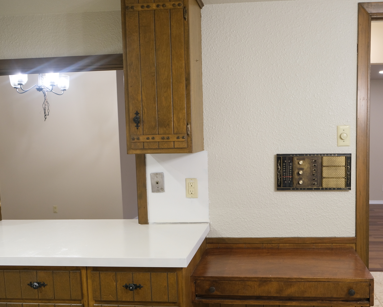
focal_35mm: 34
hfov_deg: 52.3
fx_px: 385
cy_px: 170
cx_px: 238
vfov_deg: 43.3
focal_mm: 18
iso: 500
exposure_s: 1/30
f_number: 2.8
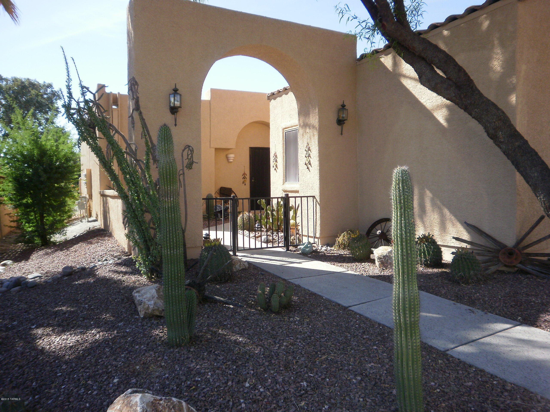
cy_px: 206
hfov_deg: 67.3
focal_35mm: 26
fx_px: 413
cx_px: 275
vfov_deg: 53.1
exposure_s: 1/640
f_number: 2.6
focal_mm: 4.65
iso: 100
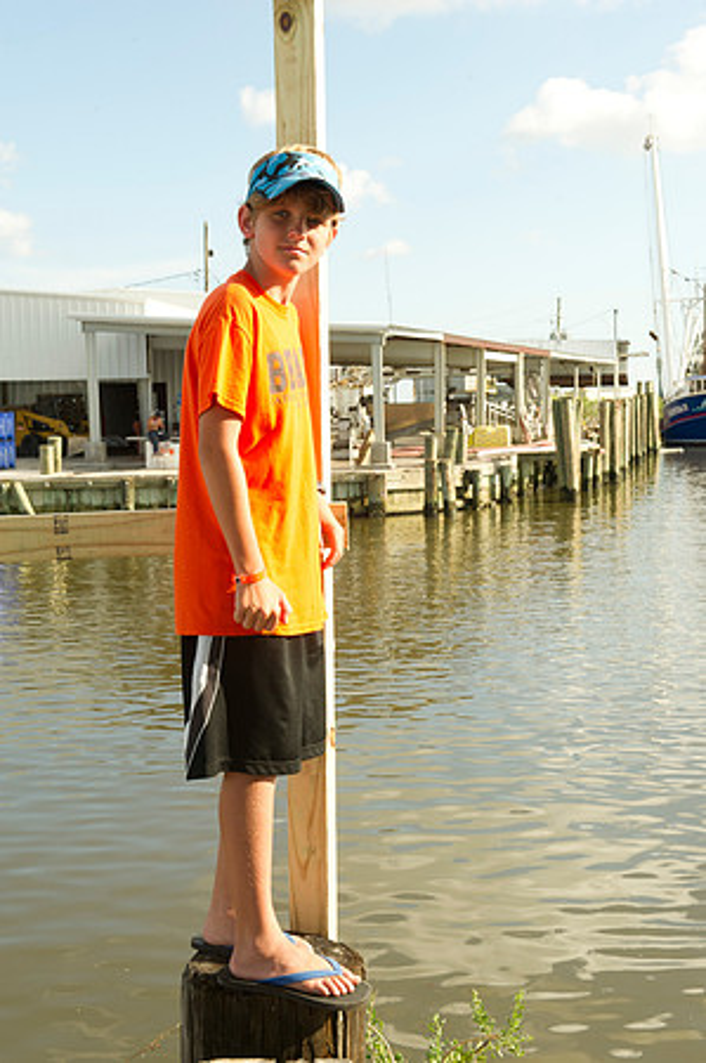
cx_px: 353
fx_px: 1622
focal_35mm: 55
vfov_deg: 36.3
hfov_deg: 24.6
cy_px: 532
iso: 400
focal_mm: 55
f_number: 13
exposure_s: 1/160
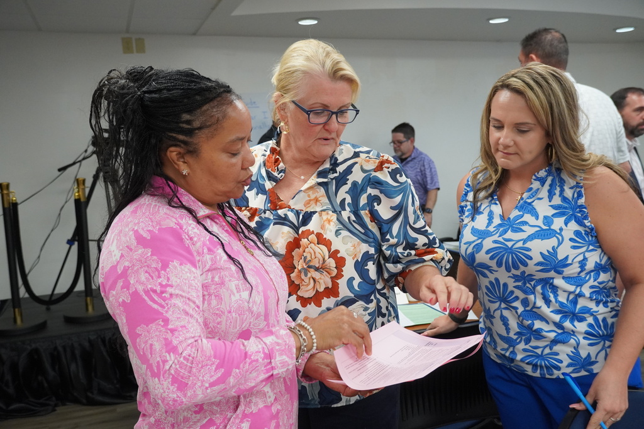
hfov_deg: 55.1
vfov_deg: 38.4
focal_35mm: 34
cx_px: 322
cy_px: 214
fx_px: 617
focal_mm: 23
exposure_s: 1/160
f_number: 4
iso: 2000
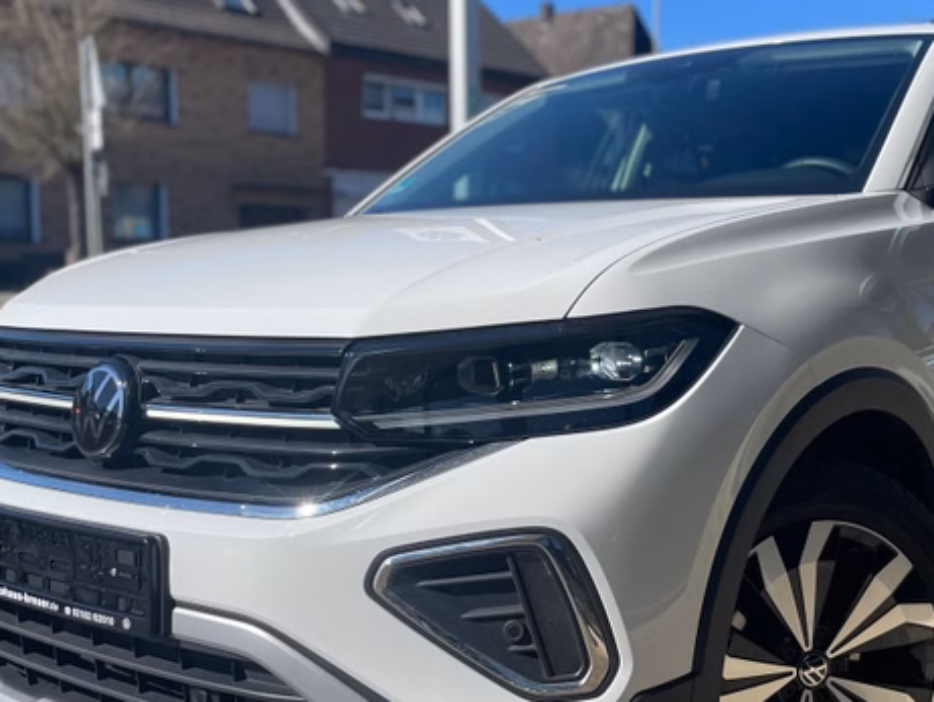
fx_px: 1215
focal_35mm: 45
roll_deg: -0.3
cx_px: 602
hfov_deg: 41.6
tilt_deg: -5.4
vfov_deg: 32.2
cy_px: 380
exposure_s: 1/4831
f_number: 1.6
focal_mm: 4.2
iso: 50
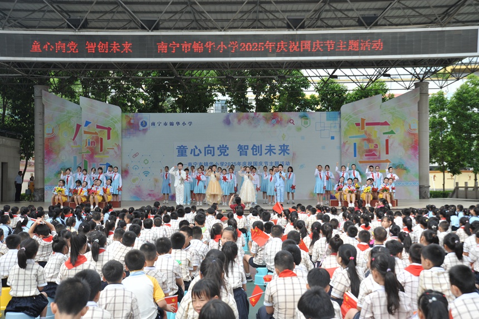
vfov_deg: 29.8
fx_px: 598
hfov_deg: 43.6
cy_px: 160
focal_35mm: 45
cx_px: 240
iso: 640
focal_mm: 45
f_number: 7.1
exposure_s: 1/400
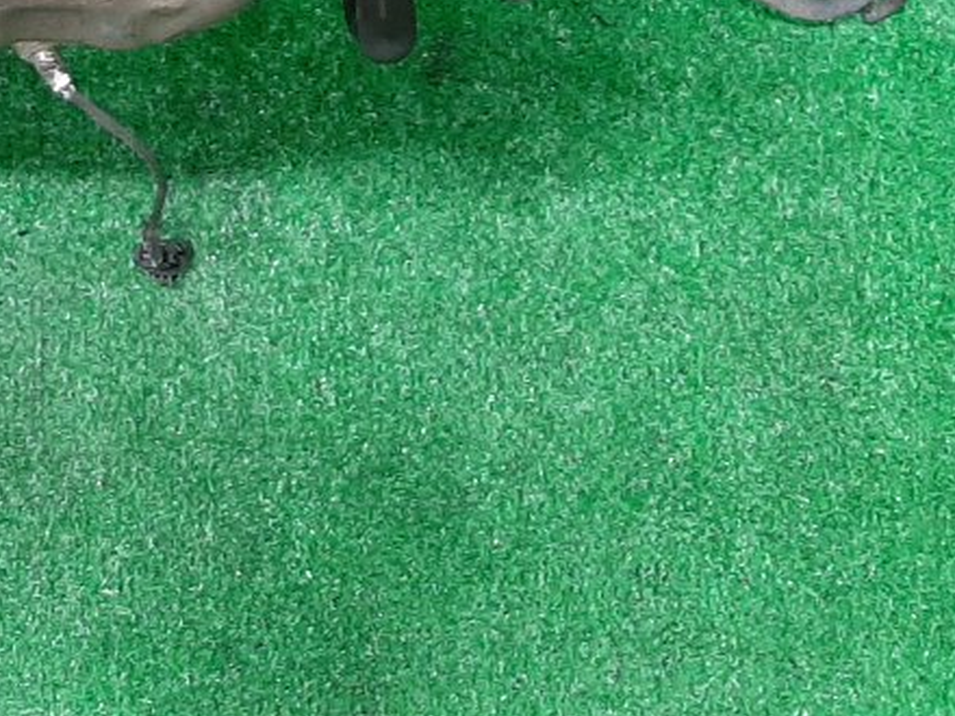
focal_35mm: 85
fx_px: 2345
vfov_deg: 15.8
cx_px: 234
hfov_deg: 22.8
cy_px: -404
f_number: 1.7
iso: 221
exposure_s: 1/50
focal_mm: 3.93
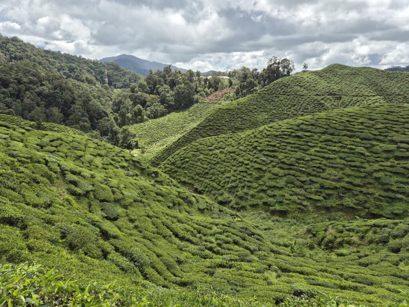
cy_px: 154
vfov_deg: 58.9
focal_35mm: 23
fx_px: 272
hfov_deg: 73.9
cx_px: 204
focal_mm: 5.4
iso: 25
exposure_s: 1/1408
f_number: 1.8
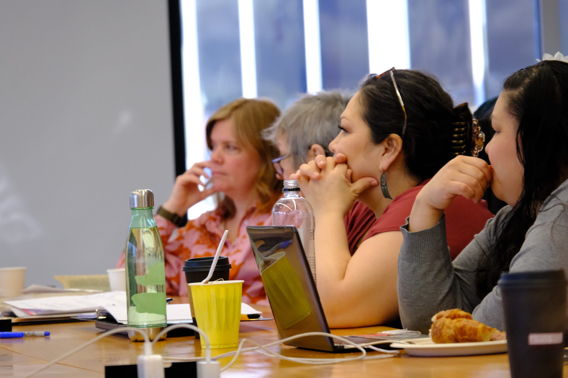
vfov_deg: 6.8
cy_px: 189
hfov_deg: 10.1
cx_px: 284
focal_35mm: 203
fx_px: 3202
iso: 3200
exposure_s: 1/140
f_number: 5.6
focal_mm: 135
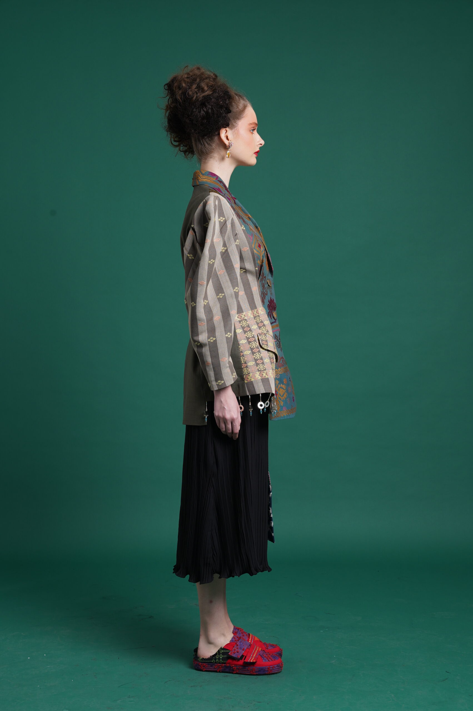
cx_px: 236
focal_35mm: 67
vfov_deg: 30.1
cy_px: 356
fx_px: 1323
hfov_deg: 20.3
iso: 200
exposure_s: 1/125
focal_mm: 67
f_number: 9
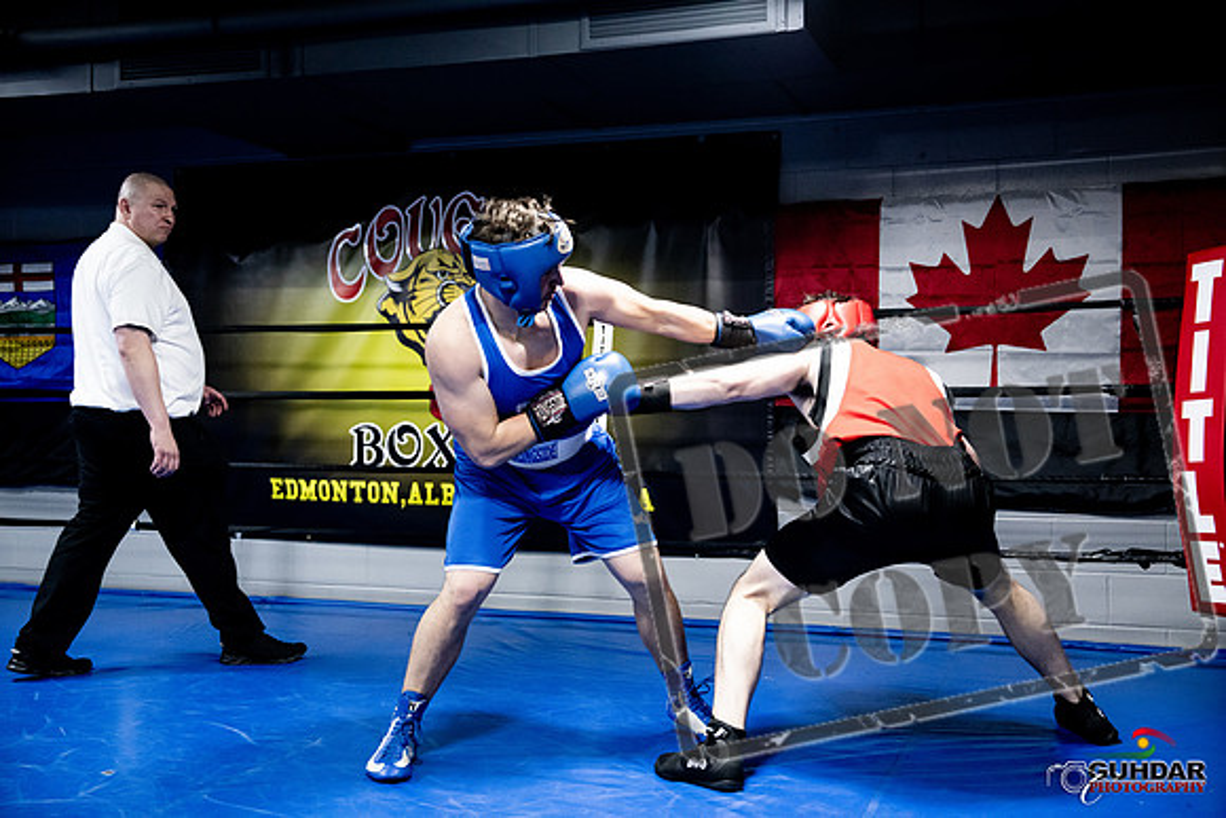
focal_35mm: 40
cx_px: 613
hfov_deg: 48.4
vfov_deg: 33.4
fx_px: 1362
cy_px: 409
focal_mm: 40
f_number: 2.8
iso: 10000
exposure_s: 1/1000
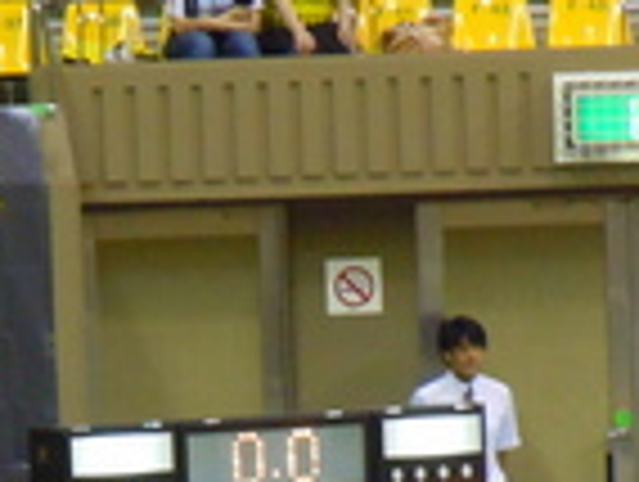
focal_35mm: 887
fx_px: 16401
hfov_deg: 2.2
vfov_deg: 1.7
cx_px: 274
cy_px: 552
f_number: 5.6
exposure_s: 1/30
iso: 800
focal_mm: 54
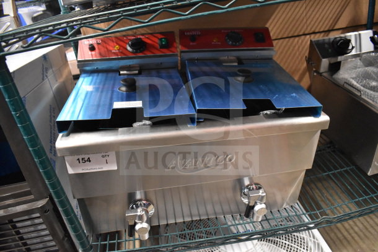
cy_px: 126
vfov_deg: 48.0
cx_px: 189
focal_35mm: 27
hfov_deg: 67.4
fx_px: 284
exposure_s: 1/30
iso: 4000
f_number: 3.5
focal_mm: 18
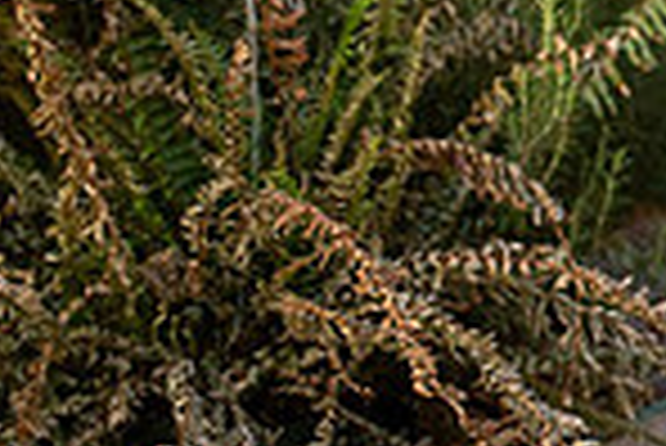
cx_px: 1184
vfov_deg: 10.0
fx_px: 2537
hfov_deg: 13.5
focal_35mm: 137
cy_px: 122
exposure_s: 1/2500
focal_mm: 35
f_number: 1.4
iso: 400
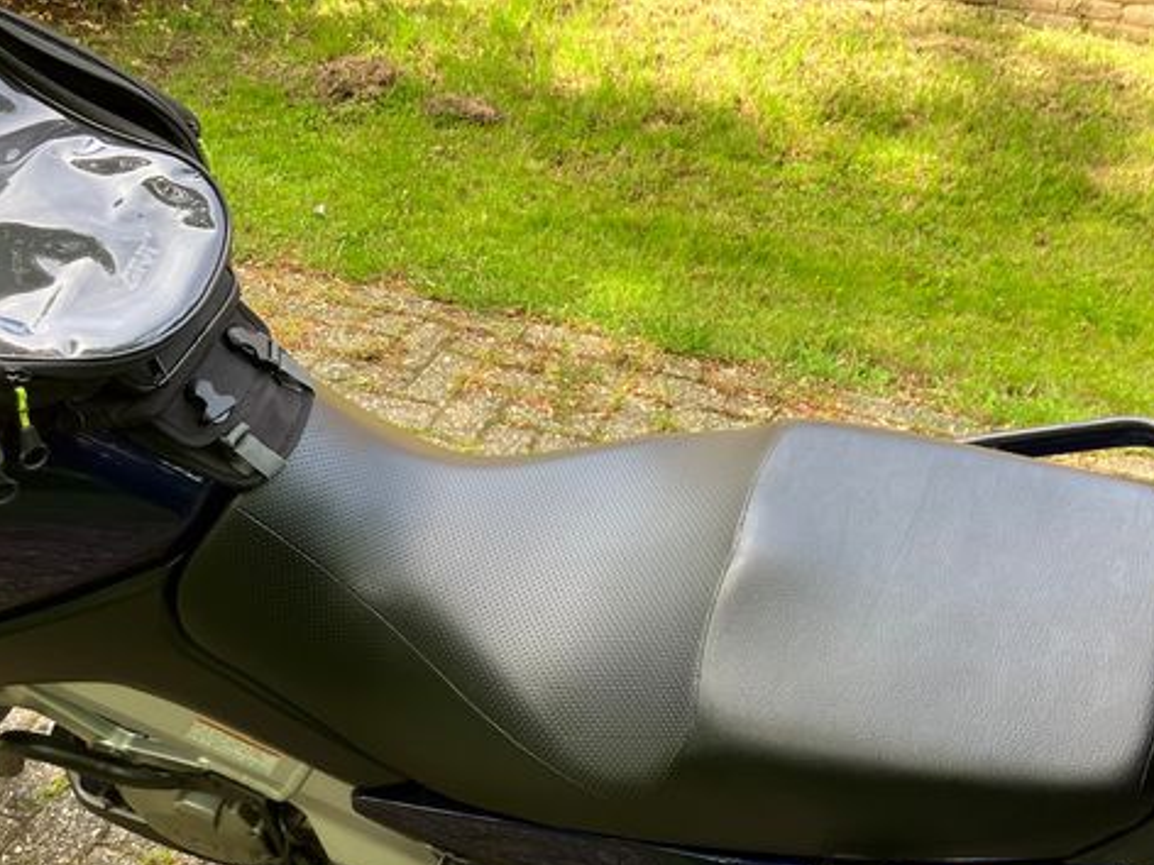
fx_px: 1267
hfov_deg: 48.9
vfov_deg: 37.3
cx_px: 641
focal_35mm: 38
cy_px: 584
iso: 40
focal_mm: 3.99
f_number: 1.8
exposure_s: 1/121
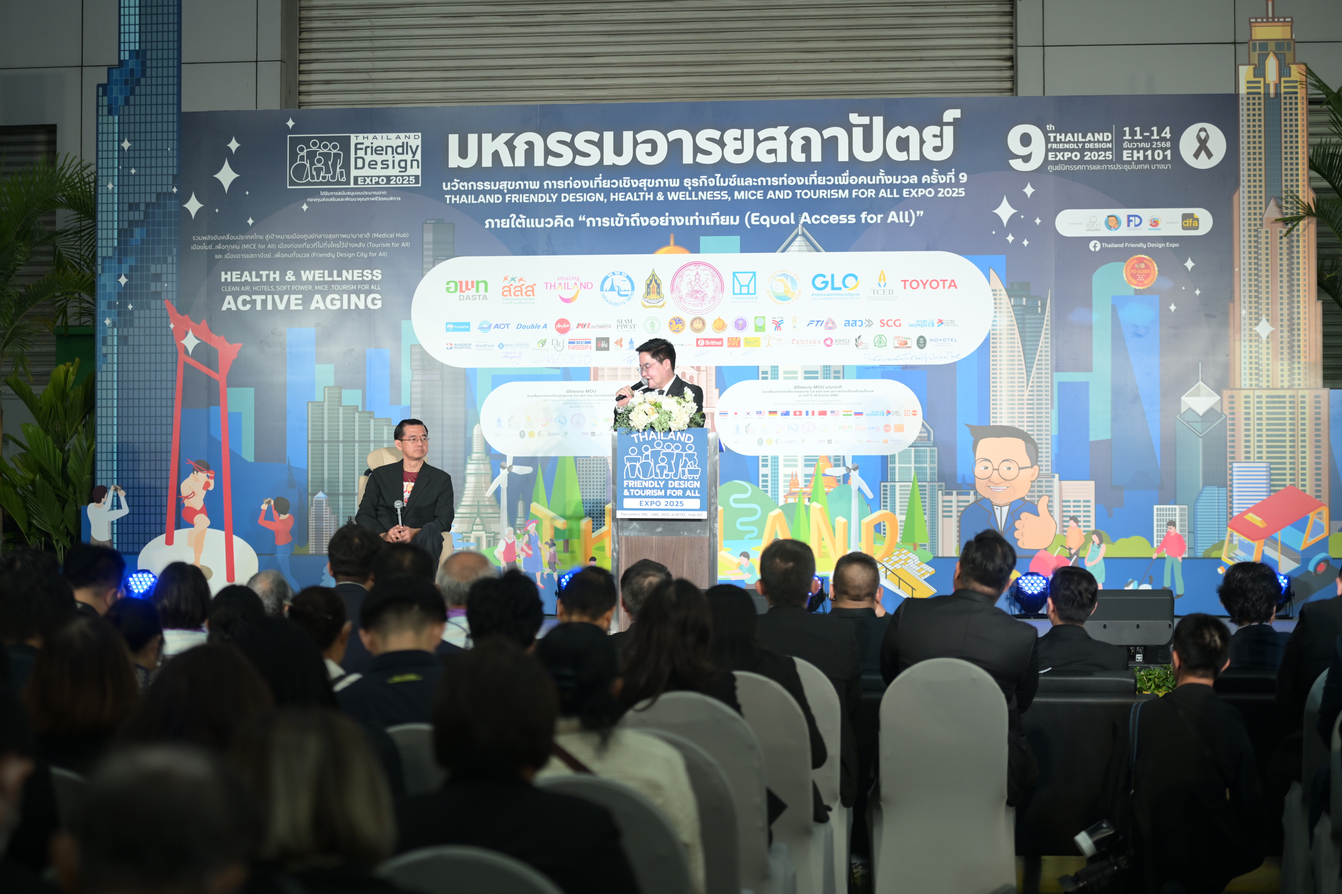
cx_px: 671
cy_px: 447
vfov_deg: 19.5
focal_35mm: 70
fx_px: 2609
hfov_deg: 28.8
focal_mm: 70
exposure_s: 1/250
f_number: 2.8
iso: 640
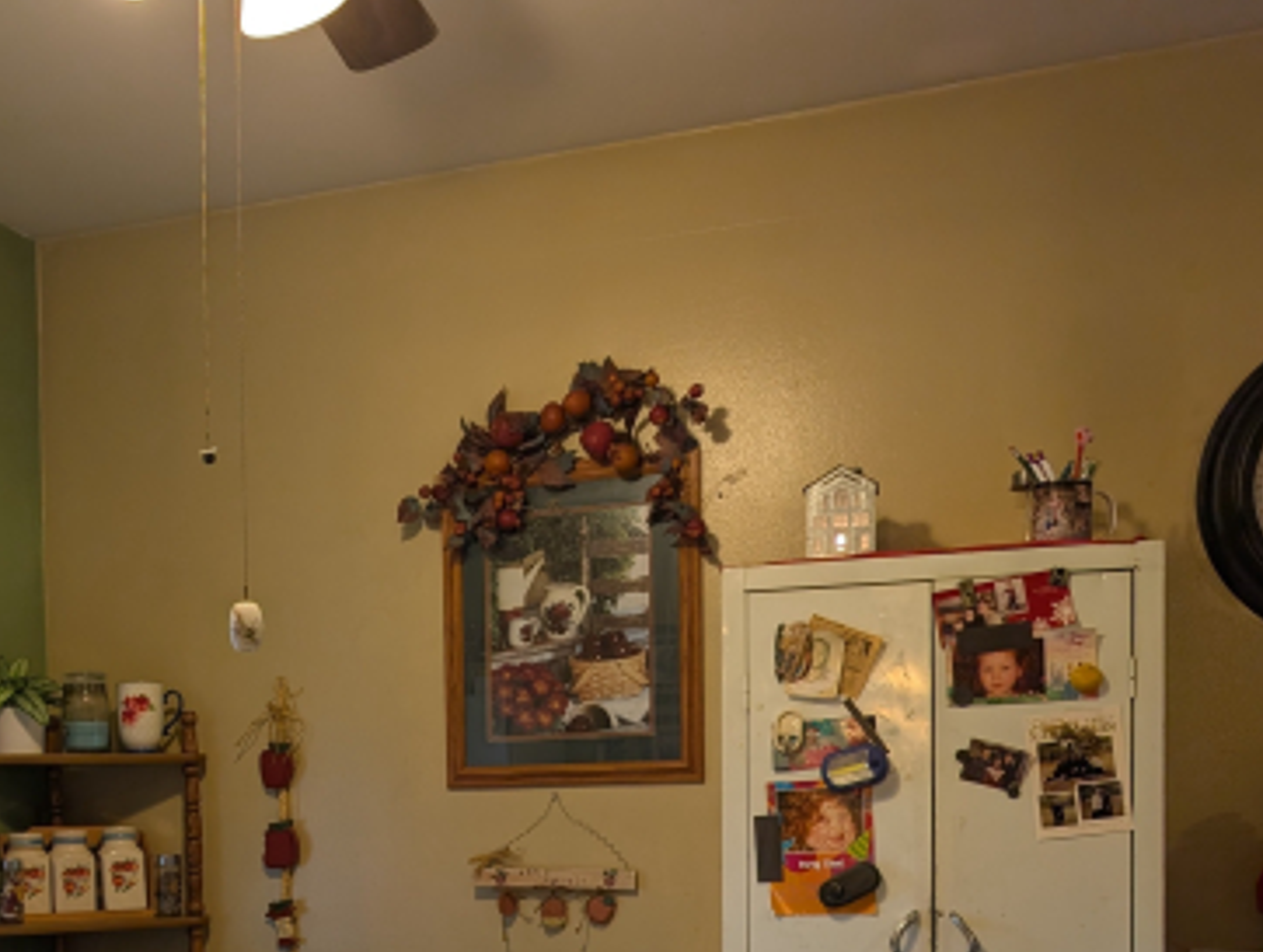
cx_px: 352
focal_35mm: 44
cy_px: 868
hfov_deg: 41.9
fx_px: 1609
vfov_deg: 31.4
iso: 24
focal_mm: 6.9
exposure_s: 1/40
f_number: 1.68
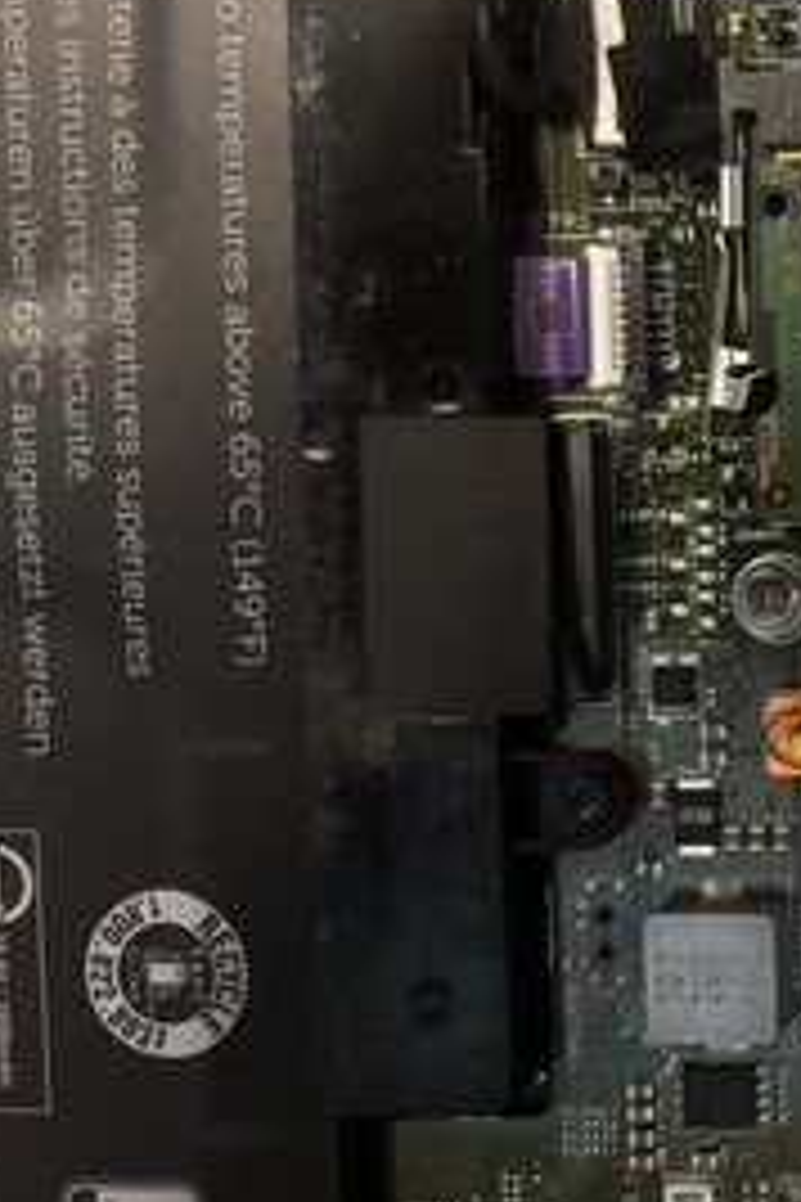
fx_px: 2002
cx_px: 1296
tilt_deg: -86.8
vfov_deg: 33.2
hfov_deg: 19.0
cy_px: 428
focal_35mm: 60
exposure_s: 1/30
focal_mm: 5.96
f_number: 1.6
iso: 500
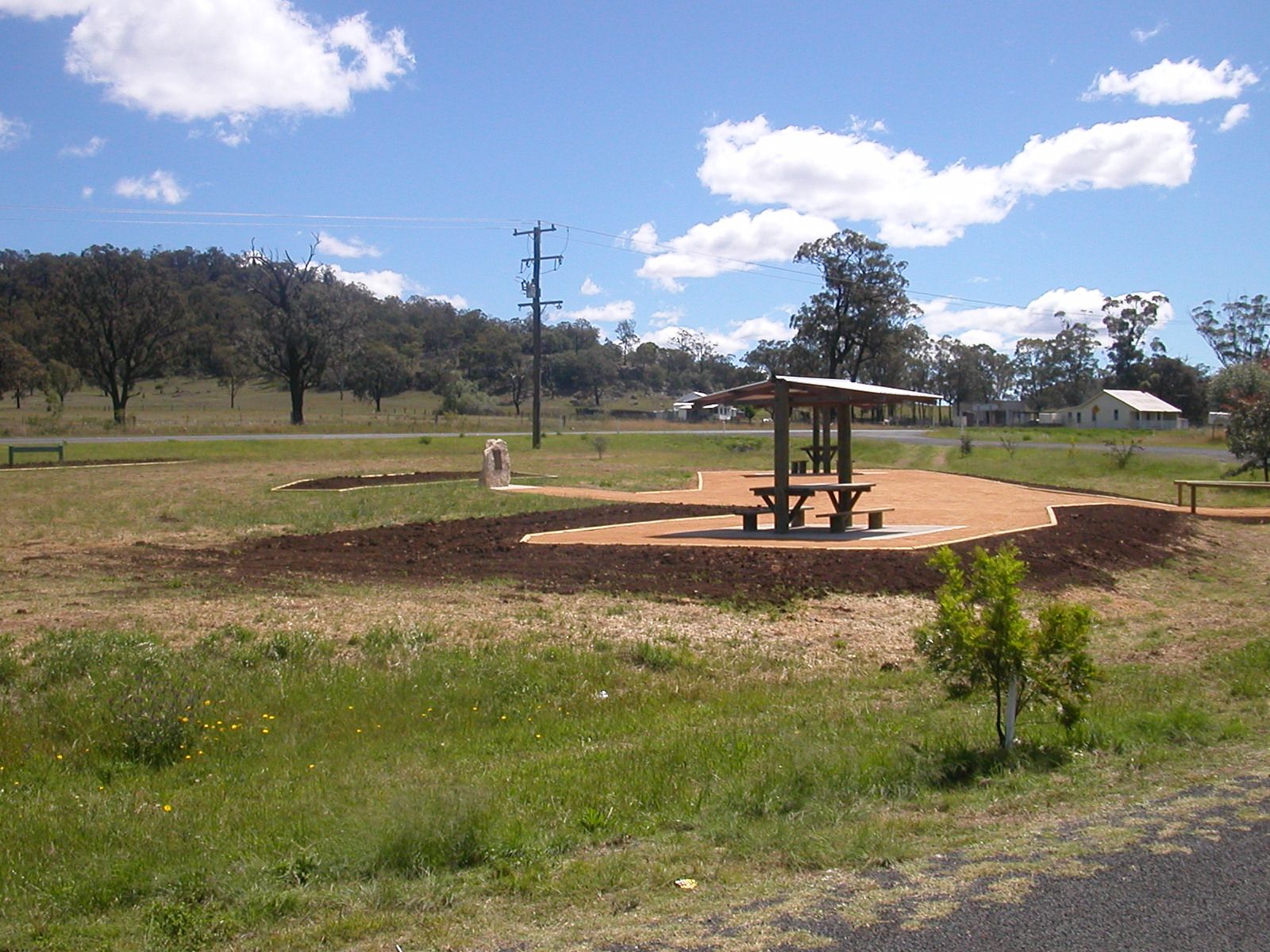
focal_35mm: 37
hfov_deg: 50.1
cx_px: 635
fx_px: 1357
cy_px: 476
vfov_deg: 38.7
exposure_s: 1/790
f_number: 4.5
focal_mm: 5.6
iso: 100
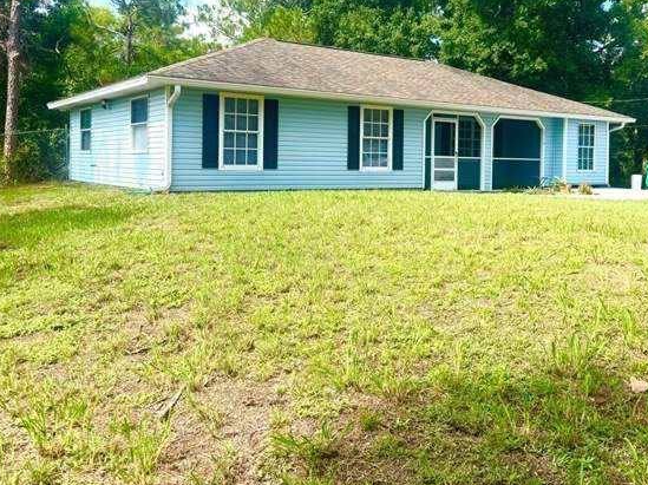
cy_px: 162
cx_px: 378
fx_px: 655
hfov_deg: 52.4
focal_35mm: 35
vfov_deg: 40.2
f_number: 1.78
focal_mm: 6.76
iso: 80
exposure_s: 1/2252
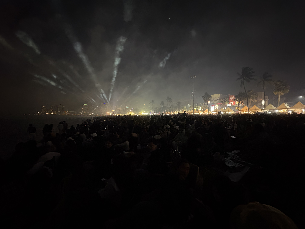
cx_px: 152
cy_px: 114
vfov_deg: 85.7
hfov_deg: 102.1
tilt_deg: +1.8
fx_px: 123
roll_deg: -0.3
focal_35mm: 14
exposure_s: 1/25
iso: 1600
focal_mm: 2.22
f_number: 2.2
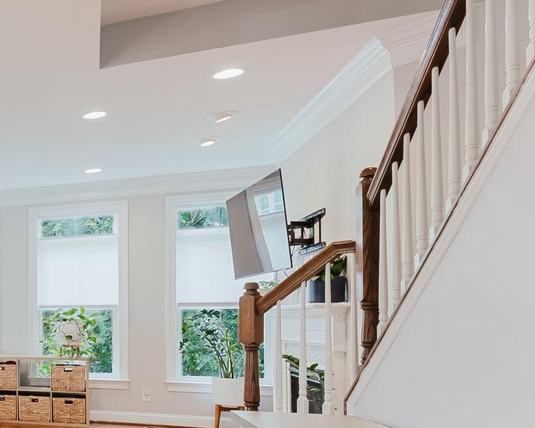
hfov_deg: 31.0
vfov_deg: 38.2
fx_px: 602
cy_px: 319
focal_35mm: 38
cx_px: -227
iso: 200
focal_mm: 14
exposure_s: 1/125
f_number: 9
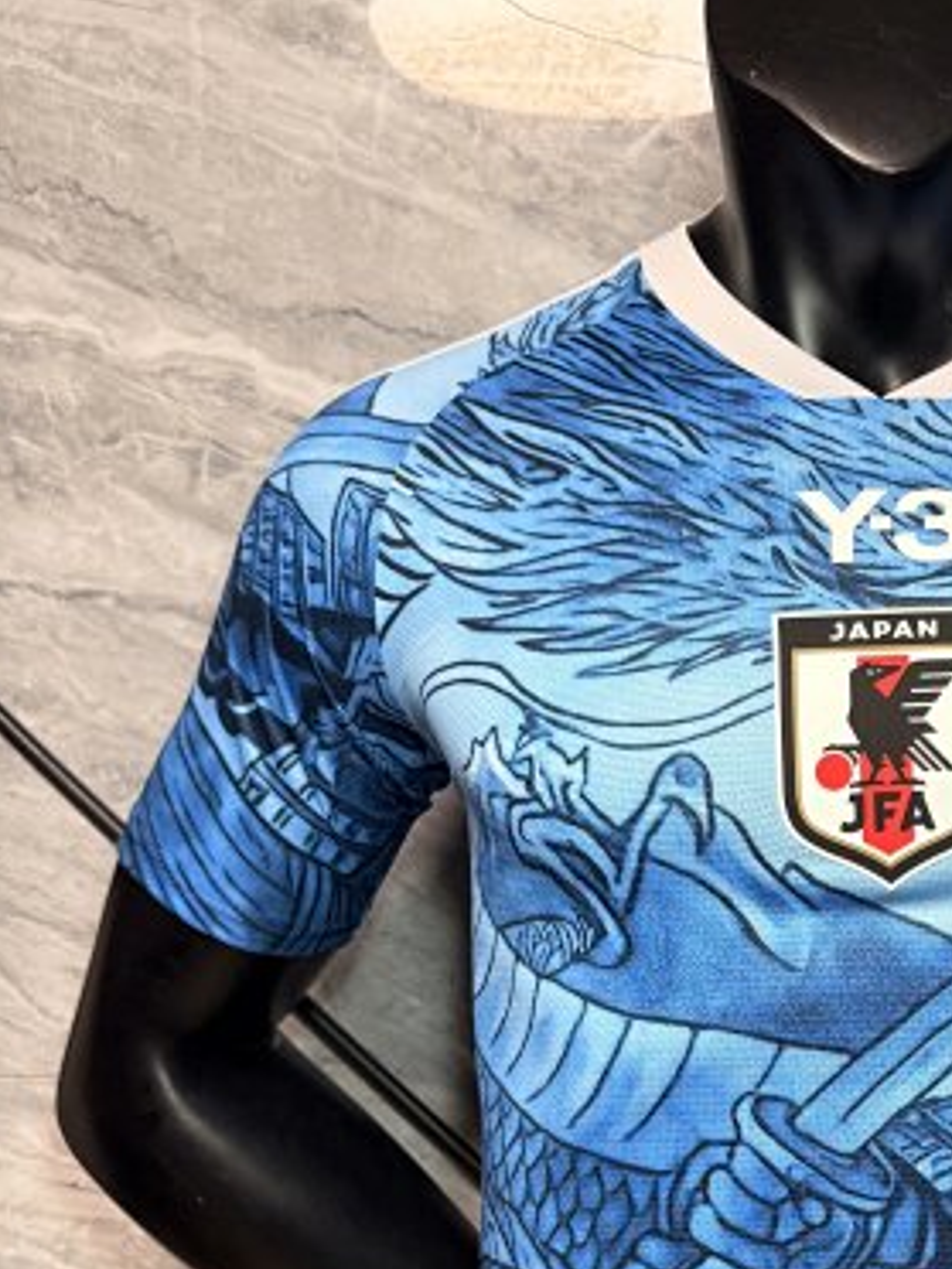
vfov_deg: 34.4
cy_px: 906
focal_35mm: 55
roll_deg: -0.8
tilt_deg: -1.0
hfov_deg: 25.6
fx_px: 2017
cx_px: 884
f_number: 1.78
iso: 160
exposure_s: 1/50
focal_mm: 6.76
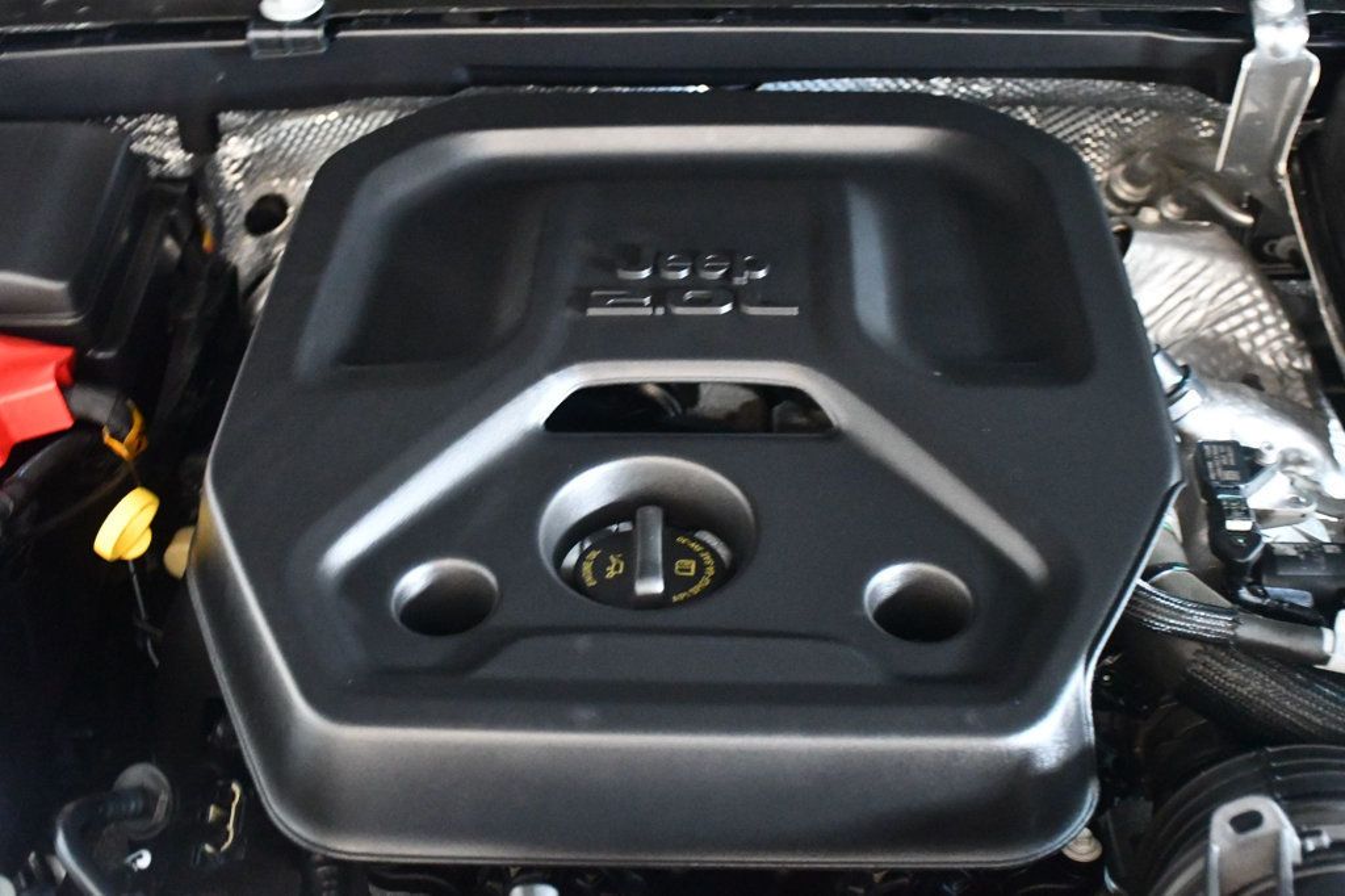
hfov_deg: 35.1
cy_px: 448
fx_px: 2129
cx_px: 672
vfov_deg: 23.8
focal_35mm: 57
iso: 12800
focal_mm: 38
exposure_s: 1/30
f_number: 4.2
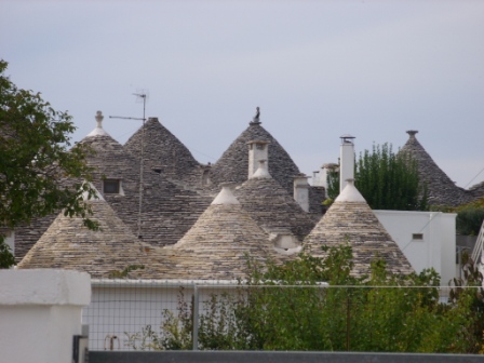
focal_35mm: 164
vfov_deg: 9.1
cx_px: 242
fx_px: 2293
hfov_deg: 12.0
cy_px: 182
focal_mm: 33.72
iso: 50
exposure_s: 1/272
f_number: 7.6
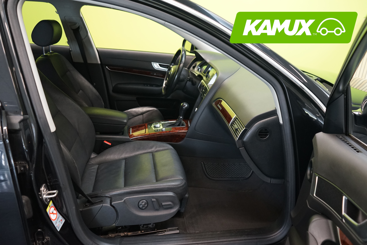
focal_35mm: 28
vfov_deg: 46.4
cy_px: 122
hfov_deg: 65.5
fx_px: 285
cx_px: 184
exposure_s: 1/30
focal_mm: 28
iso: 2500
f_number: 4.5
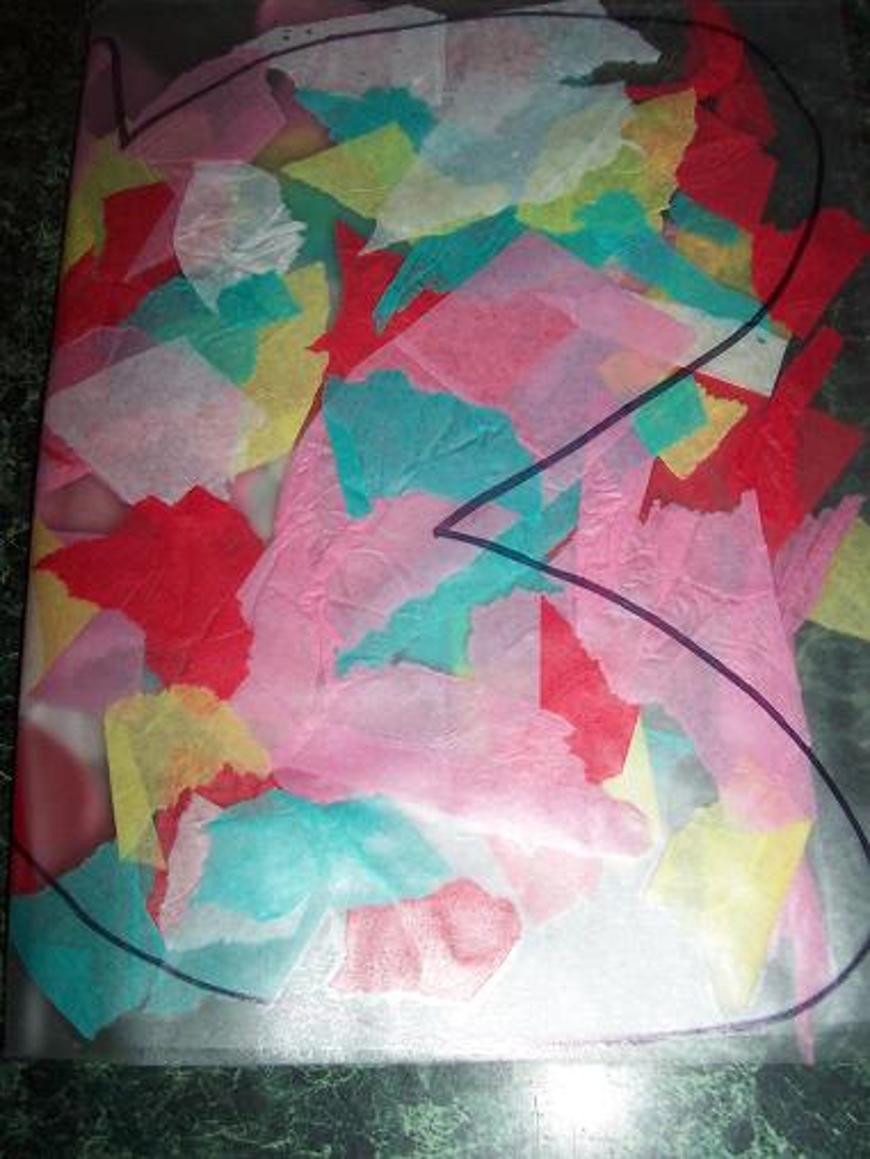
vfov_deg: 50.1
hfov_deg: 38.7
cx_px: 435
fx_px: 1240
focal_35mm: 37
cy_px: 580
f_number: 2.8
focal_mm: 5.6
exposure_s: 1/60
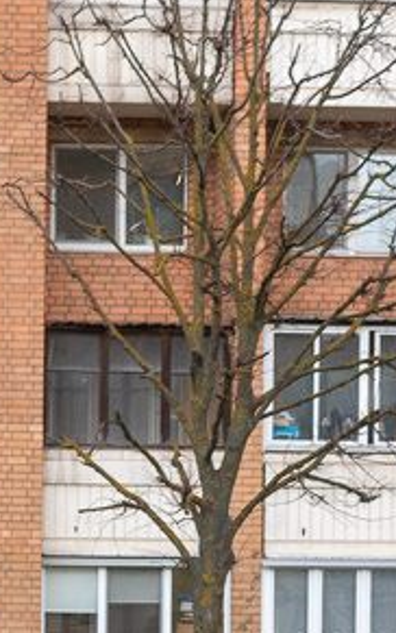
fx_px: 3469
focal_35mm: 201
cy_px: 834
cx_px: -78
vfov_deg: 10.2
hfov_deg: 6.5
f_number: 8
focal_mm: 28
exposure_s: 1/250
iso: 180
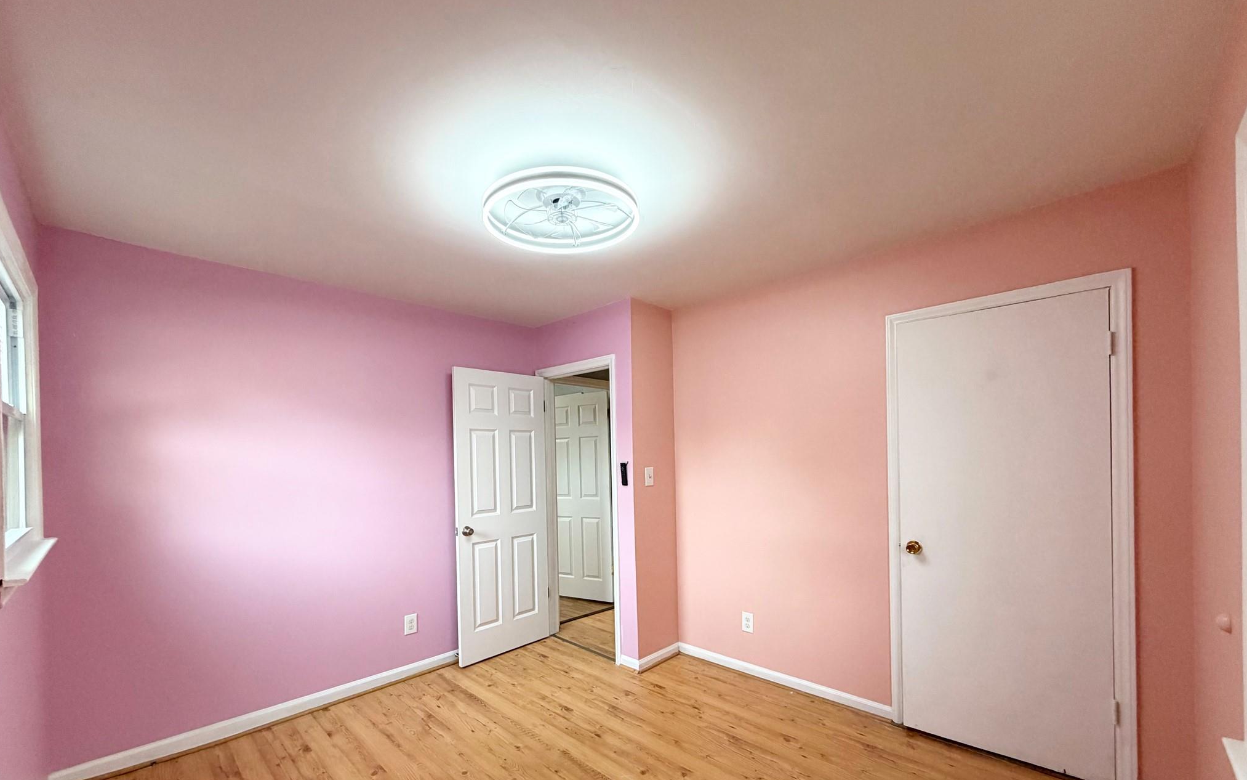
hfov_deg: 101.5
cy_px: 458
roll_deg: +1.1
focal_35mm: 15
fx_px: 510
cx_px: 622
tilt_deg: -0.2
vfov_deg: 74.2
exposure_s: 1/121
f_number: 2.2
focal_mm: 2.22
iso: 250
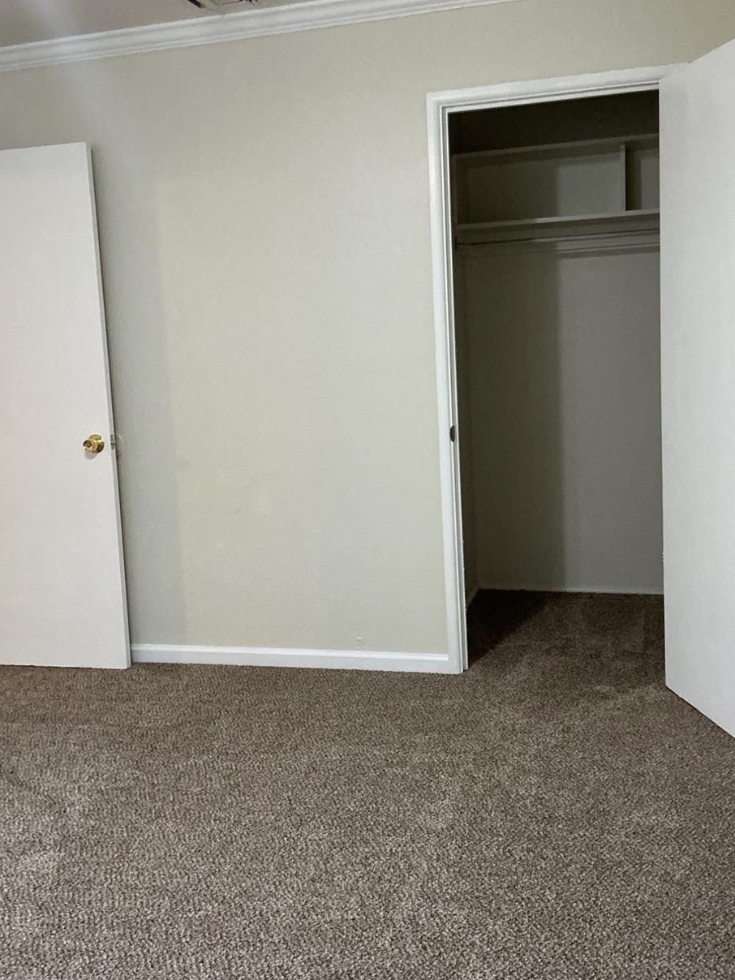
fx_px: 1019
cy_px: 454
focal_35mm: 36
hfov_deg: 39.7
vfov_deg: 51.3
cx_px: 369
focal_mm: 3
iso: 125
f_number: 1.8
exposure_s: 1/60
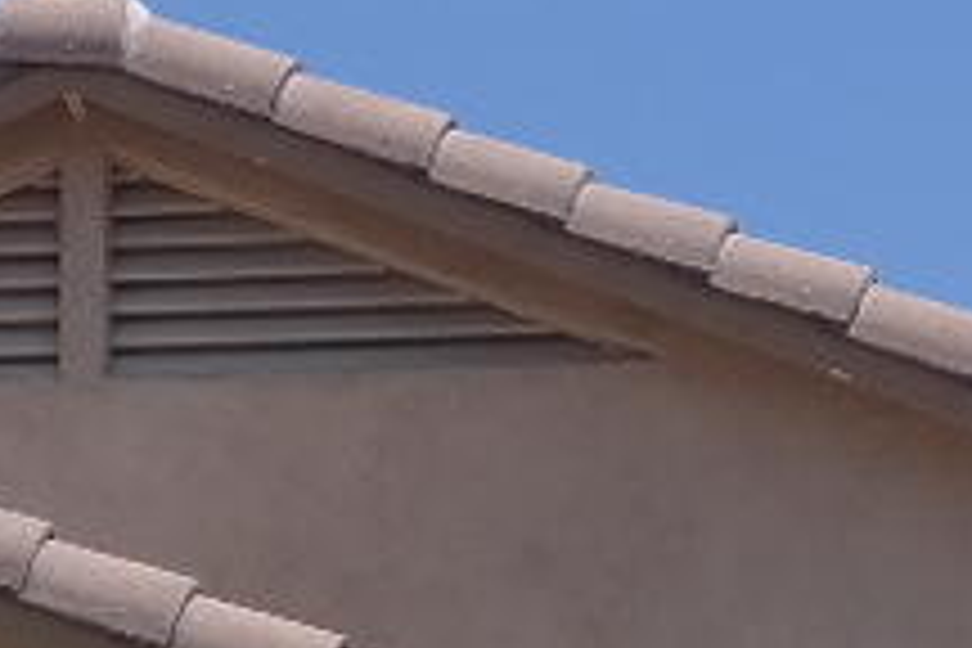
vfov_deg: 3.6
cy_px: 2426
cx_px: -18
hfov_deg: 5.6
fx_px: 9935
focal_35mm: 368
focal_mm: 30
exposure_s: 1/180
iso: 100
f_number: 7.1
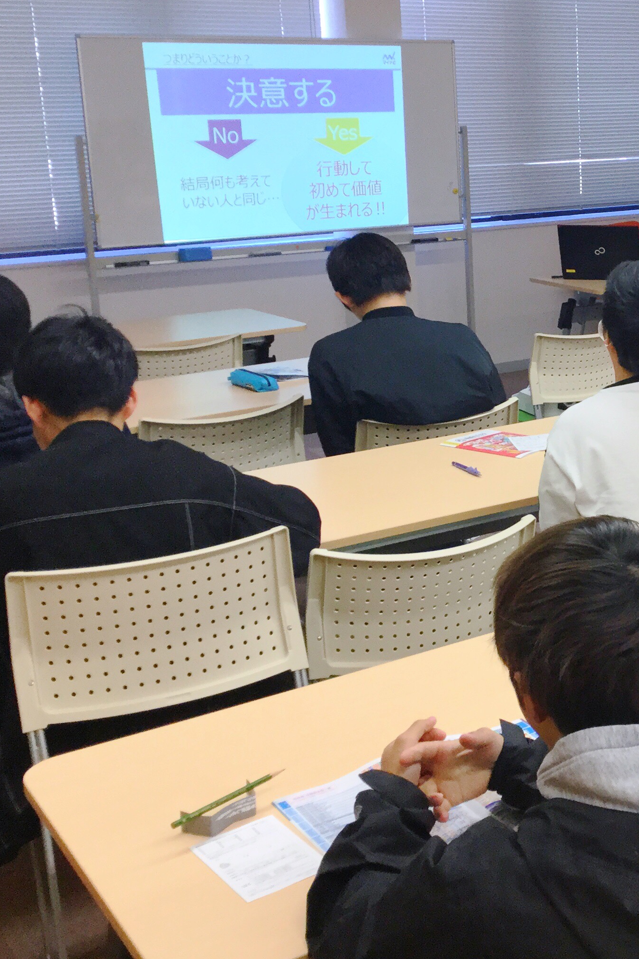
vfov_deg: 38.1
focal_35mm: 52
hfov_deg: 24.7
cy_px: 402
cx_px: 652
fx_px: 1385
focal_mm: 3.3
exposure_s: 1/40
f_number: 2.4
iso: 25
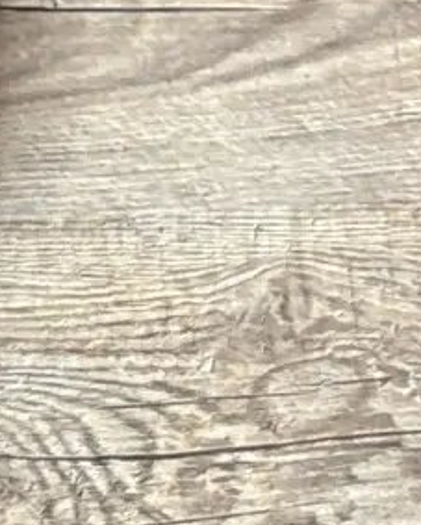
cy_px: -70
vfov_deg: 11.0
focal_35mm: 172
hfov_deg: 8.5
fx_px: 2675
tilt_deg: -76.2
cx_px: -473
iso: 320
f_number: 1.6
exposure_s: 1/60
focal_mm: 5.96
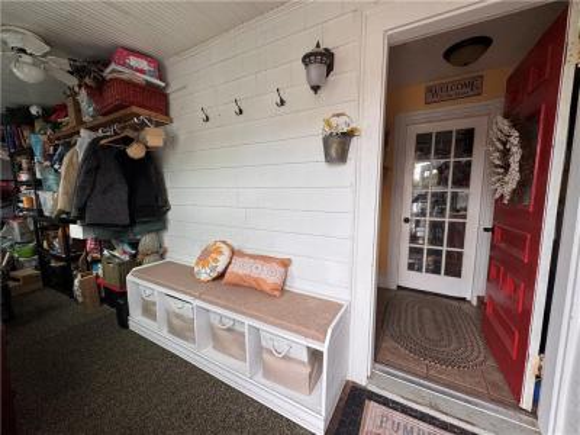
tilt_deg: -5.7
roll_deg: -0.6
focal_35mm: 14
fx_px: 235
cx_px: 290
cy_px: 218
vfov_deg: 85.7
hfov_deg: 102.1
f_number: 2.2
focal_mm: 2.22
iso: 100
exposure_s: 1/99
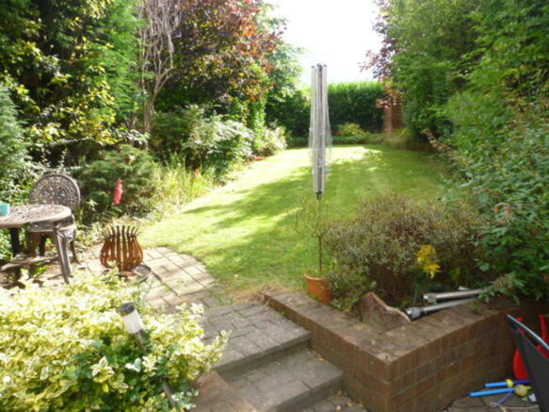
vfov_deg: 54.9
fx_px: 396
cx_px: 274
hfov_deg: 69.4
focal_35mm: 25
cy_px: 206
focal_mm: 4.5
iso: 100
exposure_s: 1/100
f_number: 4
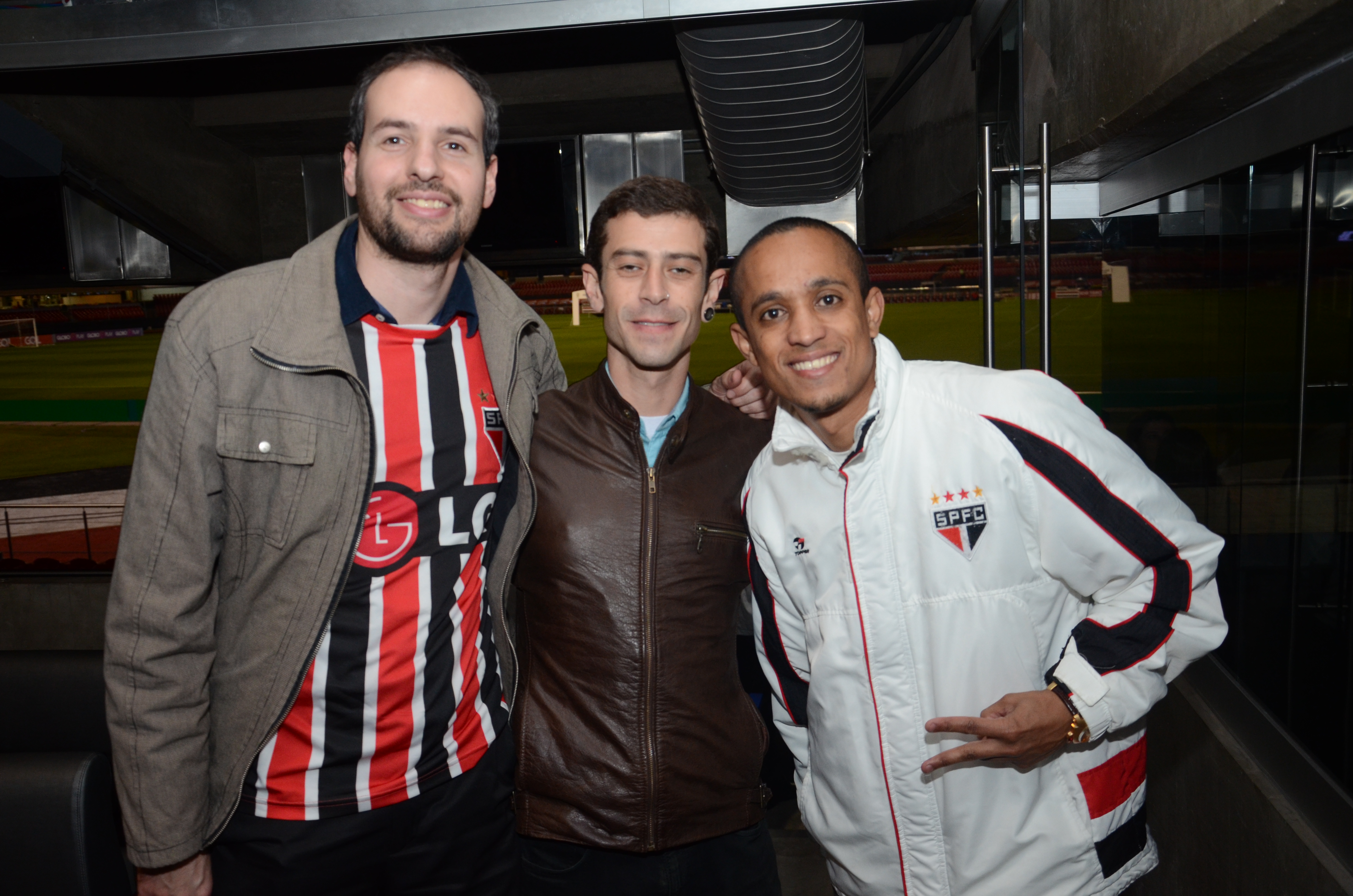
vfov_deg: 39.8
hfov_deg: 57.3
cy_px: 448
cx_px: 676
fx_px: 1238
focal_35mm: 33
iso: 800
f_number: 4.5
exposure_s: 1/80
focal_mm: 22
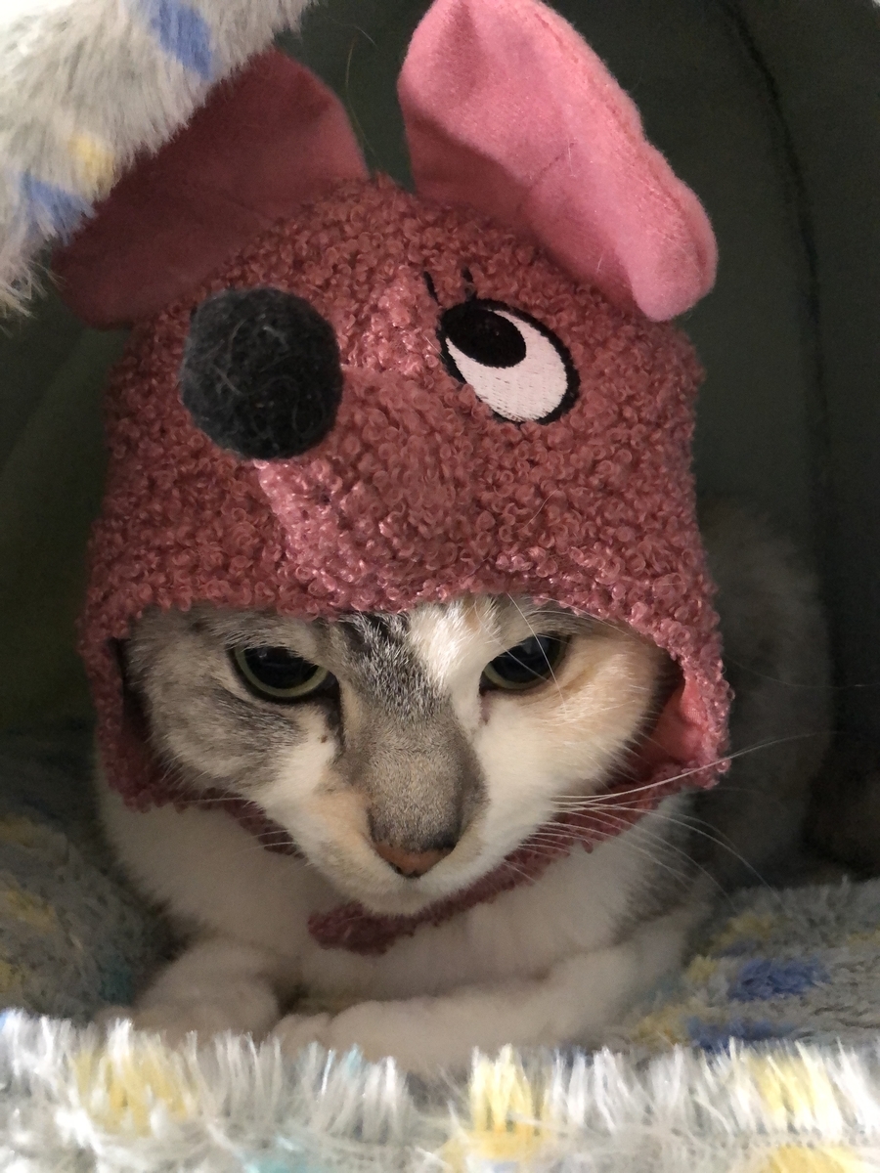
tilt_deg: -1.7
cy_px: 586
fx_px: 949
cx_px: 440
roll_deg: -4.5
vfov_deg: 63.4
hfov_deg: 49.7
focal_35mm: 28
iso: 640
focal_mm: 4
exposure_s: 1/25
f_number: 1.8
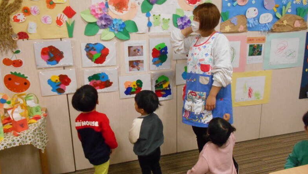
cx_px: 151
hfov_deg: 66.0
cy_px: 88
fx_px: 237
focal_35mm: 29
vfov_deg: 40.2
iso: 800
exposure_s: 1/125
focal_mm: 4.6
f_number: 3.2
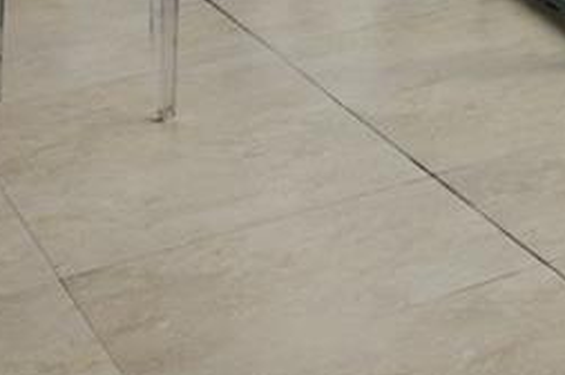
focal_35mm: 101
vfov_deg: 10.9
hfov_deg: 12.5
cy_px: -602
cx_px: 1557
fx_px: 1583
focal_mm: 16
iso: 250
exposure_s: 1/2500
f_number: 8
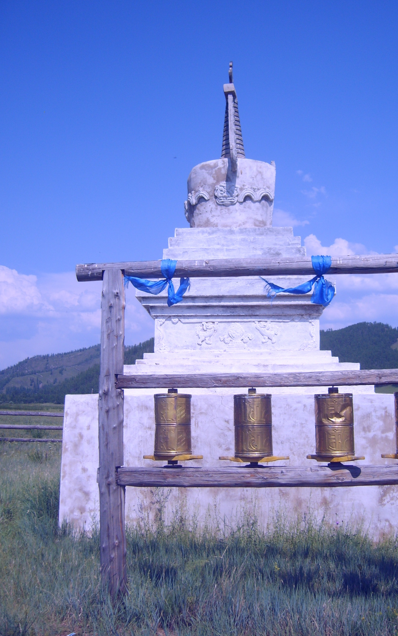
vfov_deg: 51.5
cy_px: 316
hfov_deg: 33.5
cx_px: 226
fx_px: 659
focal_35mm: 38
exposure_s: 1/250
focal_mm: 7.4
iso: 50
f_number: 7.1
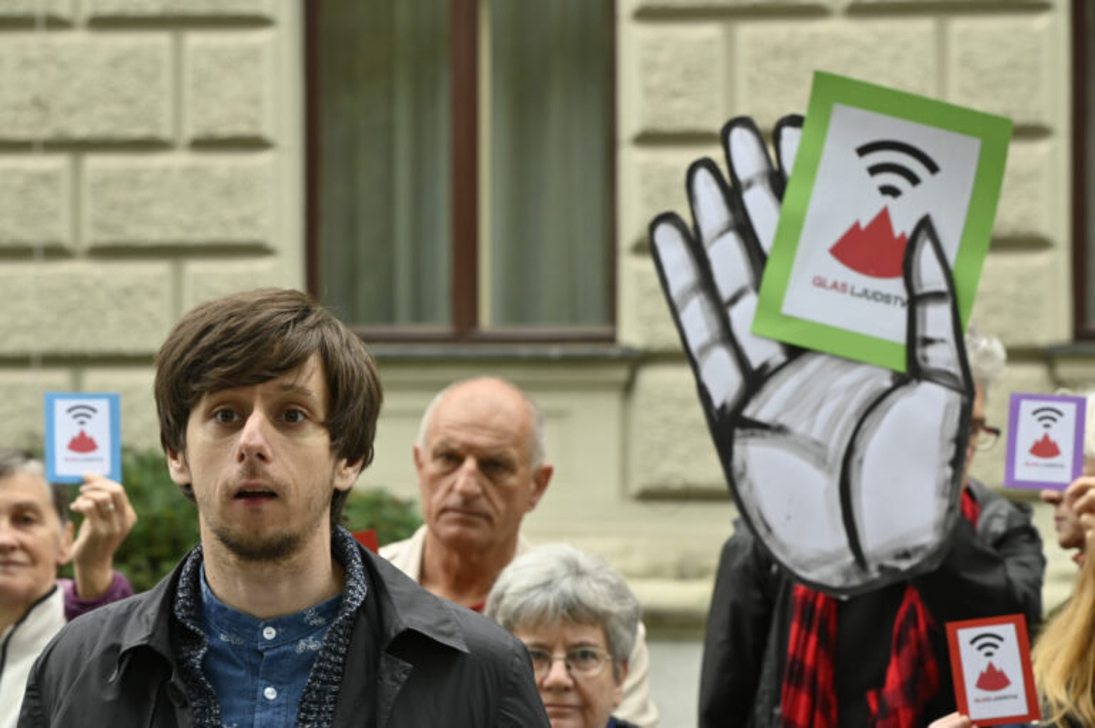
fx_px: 4863
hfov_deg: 12.8
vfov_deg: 8.6
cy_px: 364
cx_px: 548
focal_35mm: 160
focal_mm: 160
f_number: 10
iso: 1250
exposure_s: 1/200
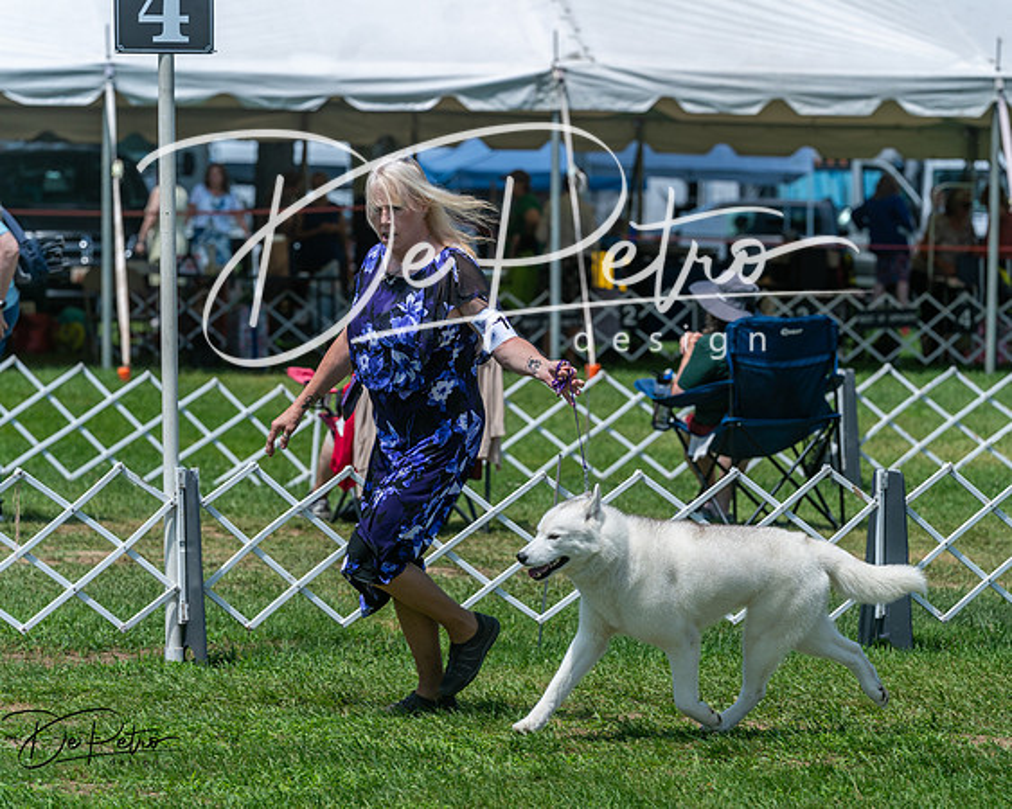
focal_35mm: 192
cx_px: 575
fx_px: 5754
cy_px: 418
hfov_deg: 10.1
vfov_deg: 8.0
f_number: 5.6
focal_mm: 162
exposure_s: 1/1000
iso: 125
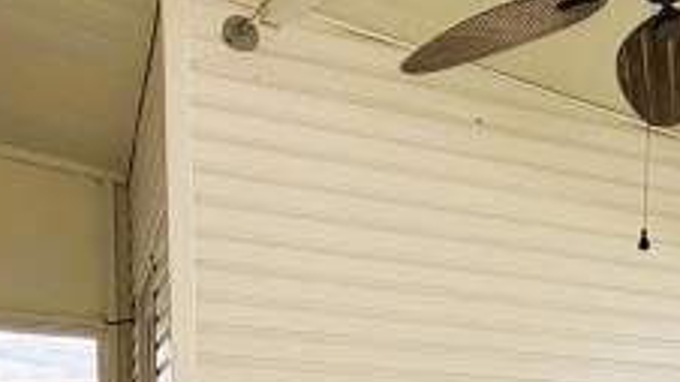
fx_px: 973
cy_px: 608
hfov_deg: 37.2
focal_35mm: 54
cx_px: 542
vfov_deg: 18.9
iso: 50
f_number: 2.2
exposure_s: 1/319
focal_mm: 2.22
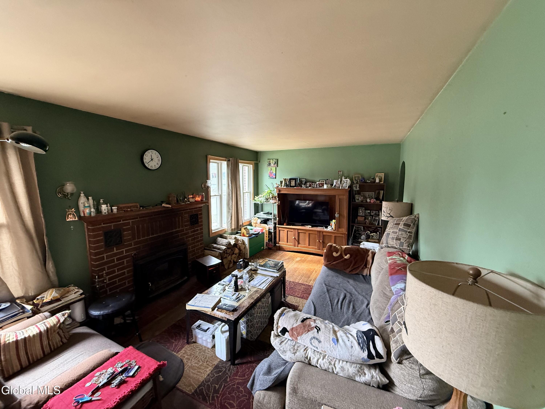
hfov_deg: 102.1
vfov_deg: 85.7
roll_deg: -0.8
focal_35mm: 14
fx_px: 220
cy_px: 204
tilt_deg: -6.2
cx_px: 272
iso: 320
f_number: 2.2
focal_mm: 2.22
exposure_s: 1/83
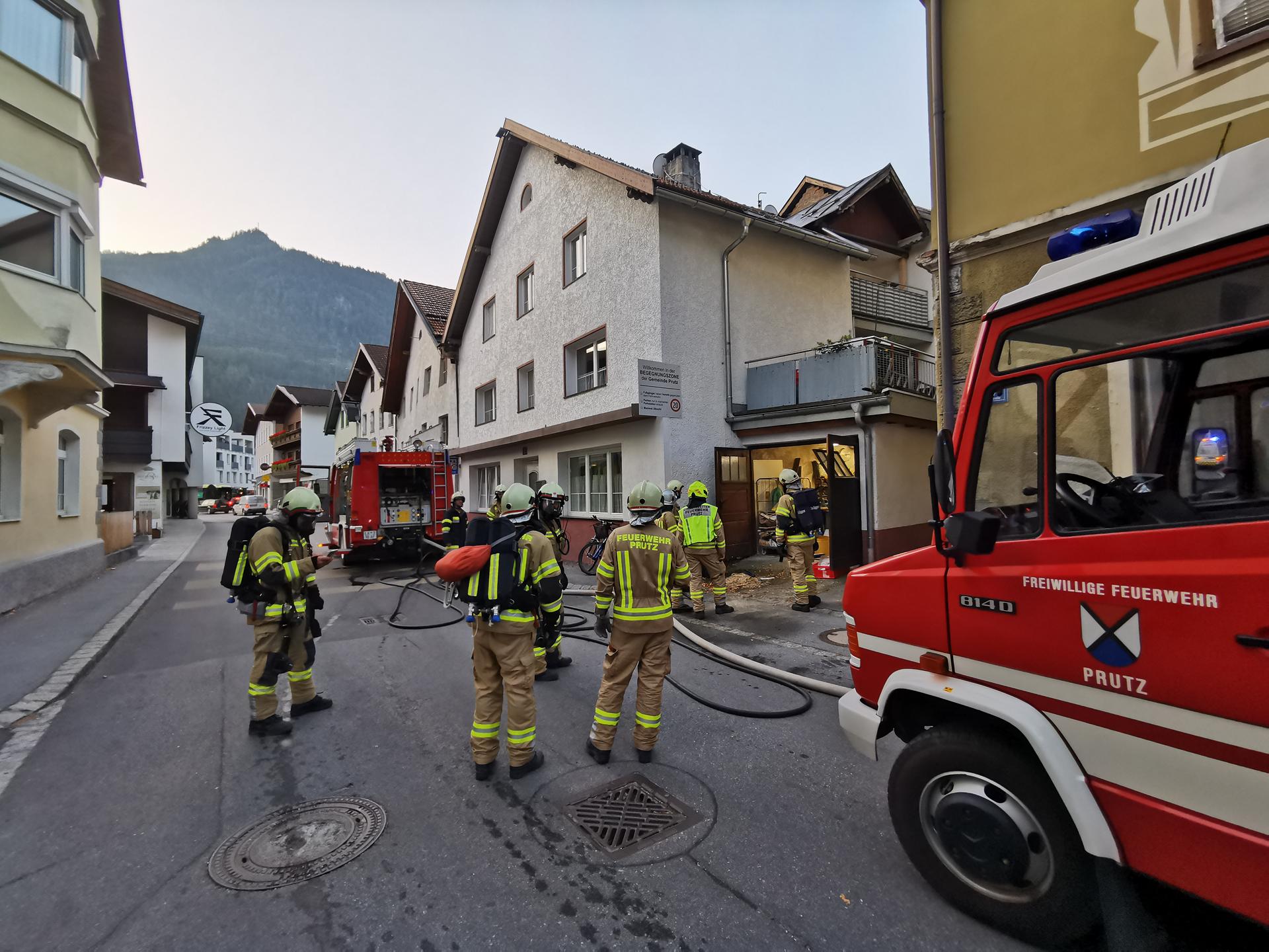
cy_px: 476
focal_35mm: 16
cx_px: 634
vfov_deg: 78.1
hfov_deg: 94.5
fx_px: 587
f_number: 2.2
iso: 100
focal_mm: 2.35
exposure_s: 1/100
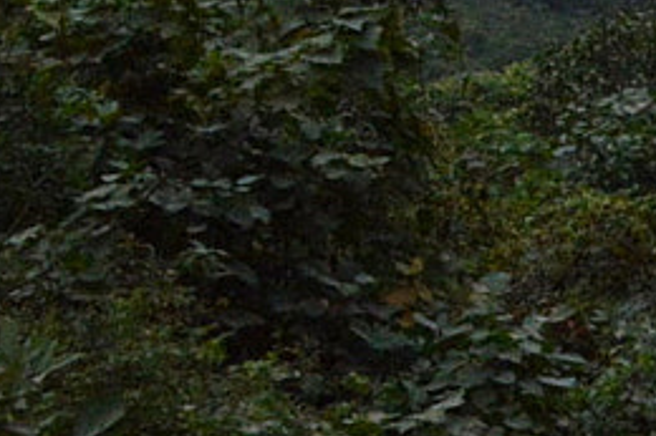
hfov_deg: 8.9
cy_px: -171
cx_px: 1741
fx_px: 3697
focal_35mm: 203
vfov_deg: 6.7
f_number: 6.3
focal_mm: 22
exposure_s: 1/4000
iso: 1600
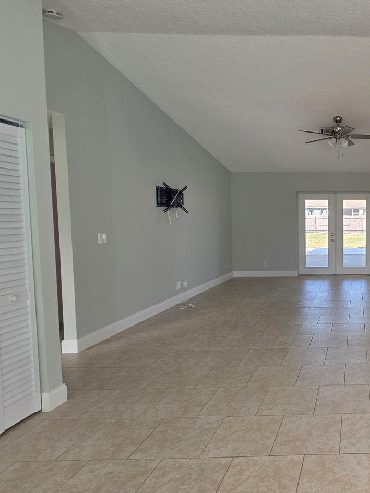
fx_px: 313
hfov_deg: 50.8
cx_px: 360
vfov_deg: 76.4
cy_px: 238
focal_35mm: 22
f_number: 1.9
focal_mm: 2.2
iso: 160
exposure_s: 1/359
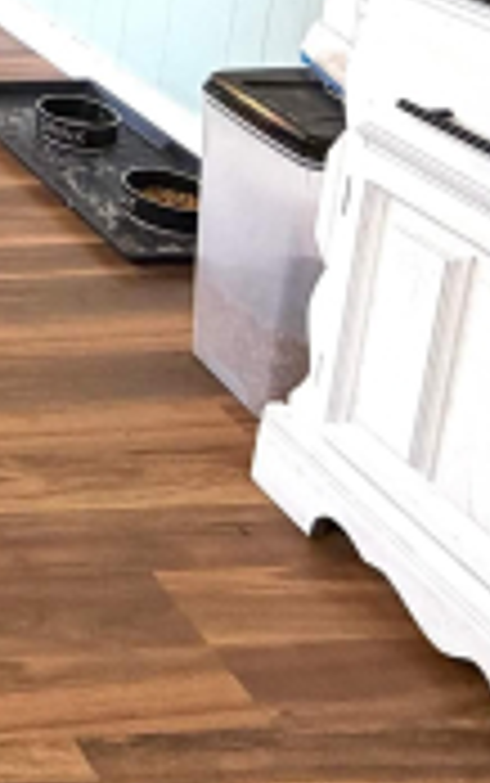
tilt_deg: -12.1
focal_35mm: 57
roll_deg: +0.8
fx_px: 1216
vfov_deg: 29.8
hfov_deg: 15.7
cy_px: -189
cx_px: -591
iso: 250
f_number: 2.2
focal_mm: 2.22
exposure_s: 1/60
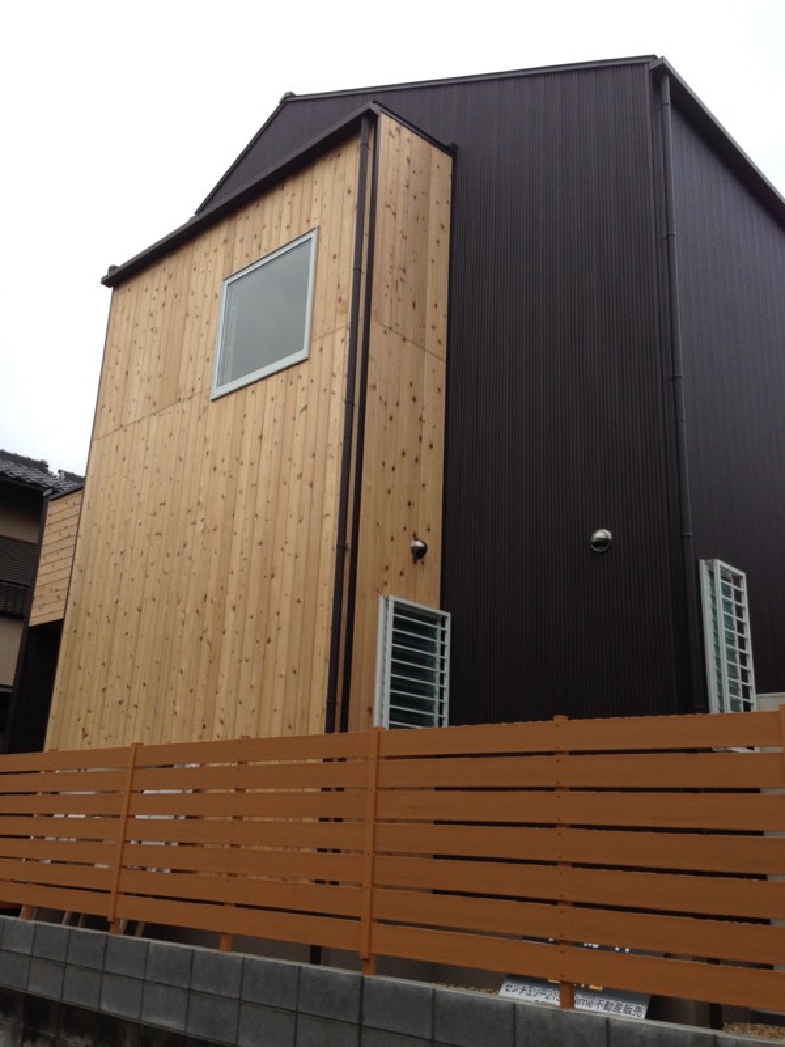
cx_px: 392
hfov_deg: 42.9
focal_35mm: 33
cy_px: 524
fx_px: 998
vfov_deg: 55.4
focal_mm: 4.12
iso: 50
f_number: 2.4
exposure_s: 1/1085
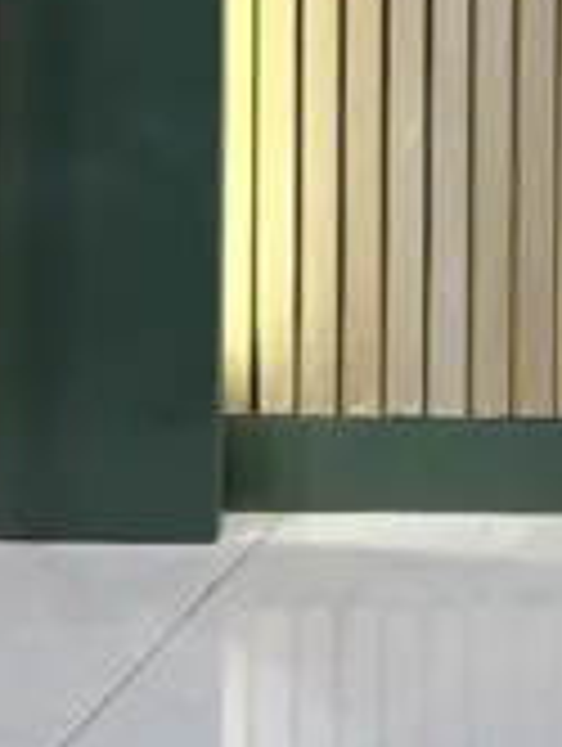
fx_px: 3044
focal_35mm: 141
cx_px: 1371
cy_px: -596
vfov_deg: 12.7
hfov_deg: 9.4
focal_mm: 5.96
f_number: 1.6
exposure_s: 1/206
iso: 64
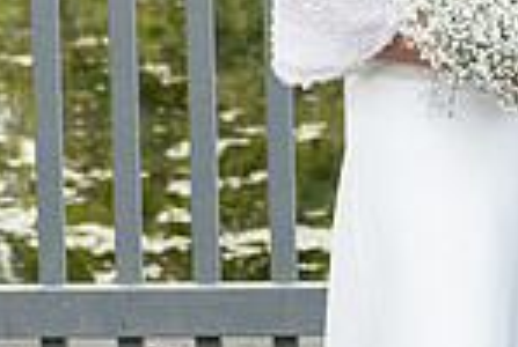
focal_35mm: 272
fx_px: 3922
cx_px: 699
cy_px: -123
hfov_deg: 7.5
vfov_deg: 5.0
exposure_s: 1/250
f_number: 5.6
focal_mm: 70
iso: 320
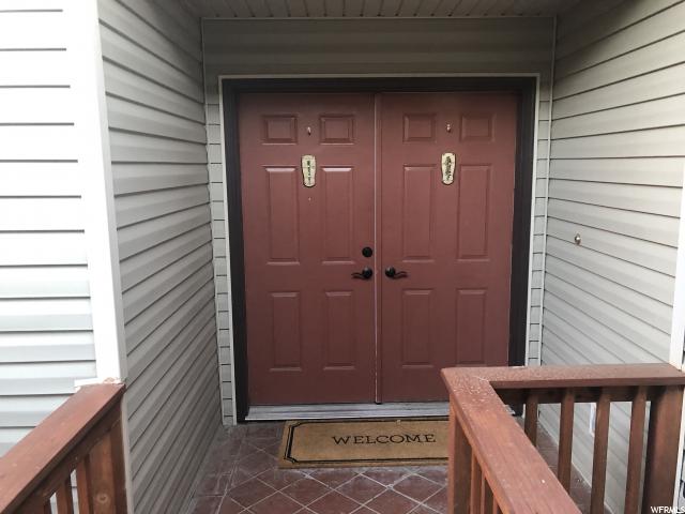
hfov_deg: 63.4
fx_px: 554
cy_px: 257
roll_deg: +0.9
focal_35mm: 28
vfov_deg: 49.7
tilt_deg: -8.6
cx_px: 342
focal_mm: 4
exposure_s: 1/15
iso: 64
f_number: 1.8
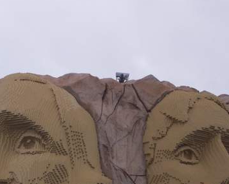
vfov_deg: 7.7
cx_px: 50
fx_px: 1356
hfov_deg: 9.6
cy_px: 151
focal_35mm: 200
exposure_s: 1/90
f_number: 4.8
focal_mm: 24
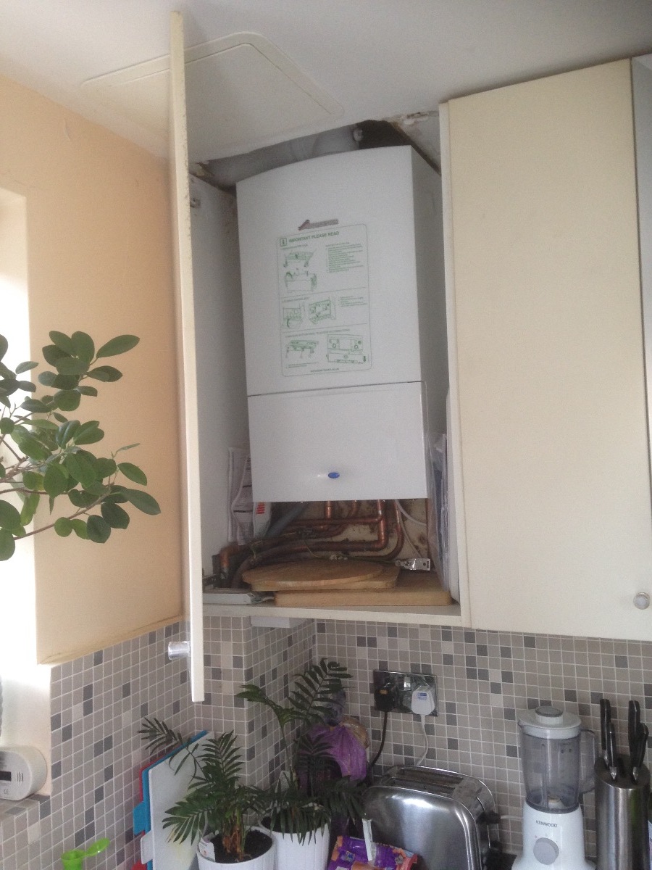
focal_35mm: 33
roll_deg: +1.9
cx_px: 326
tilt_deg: +0.9
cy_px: 435
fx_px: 829
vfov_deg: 55.4
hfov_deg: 42.9
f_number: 2.4
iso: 125
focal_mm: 4.12
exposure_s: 1/20
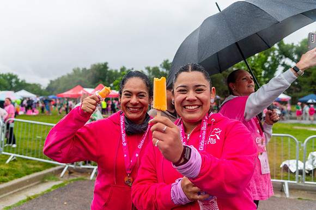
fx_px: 281
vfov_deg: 41.1
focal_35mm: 32
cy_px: 105
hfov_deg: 58.7
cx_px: 158
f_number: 4
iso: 1600
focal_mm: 32
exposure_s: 1/3200
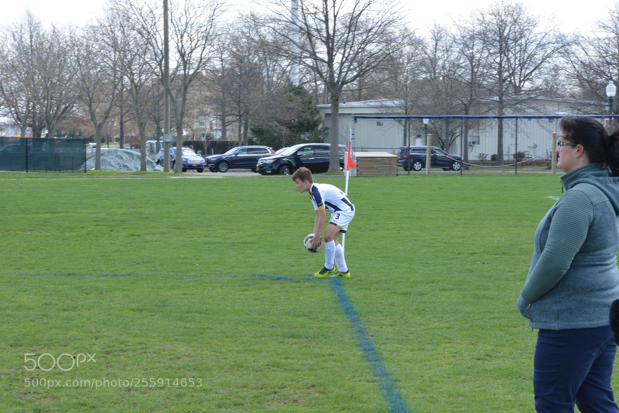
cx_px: 310
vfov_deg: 9.5
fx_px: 2493
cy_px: 206
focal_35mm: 145
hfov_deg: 14.2
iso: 1000
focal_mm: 145
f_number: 22
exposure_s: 1/80
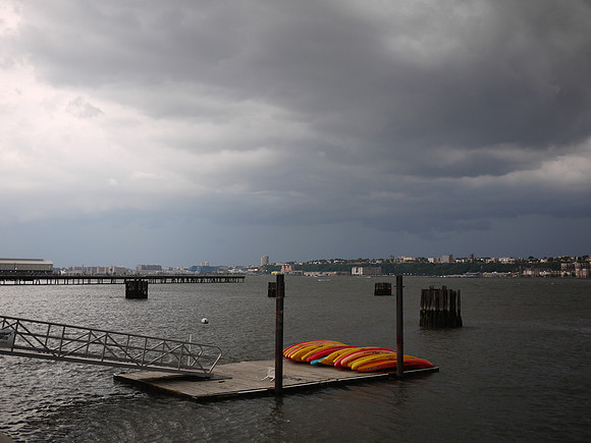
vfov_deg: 36.0
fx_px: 683
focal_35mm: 40
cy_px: 222
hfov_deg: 46.8
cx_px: 296
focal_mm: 20
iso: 100
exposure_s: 1/100
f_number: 2
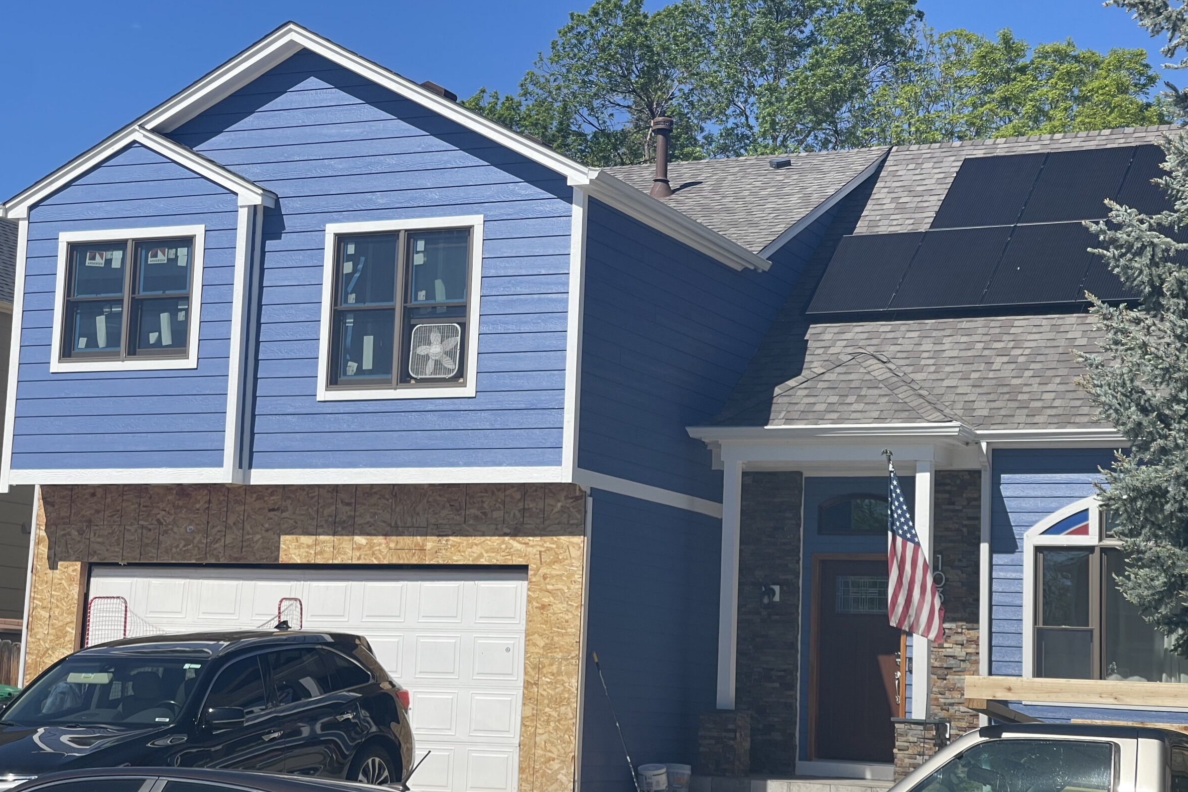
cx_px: 616
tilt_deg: +8.4
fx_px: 2376
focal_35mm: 72
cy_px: 411
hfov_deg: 28.1
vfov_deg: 18.9
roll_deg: -2.4
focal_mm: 7.5
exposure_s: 1/1508
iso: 20
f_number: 2.2
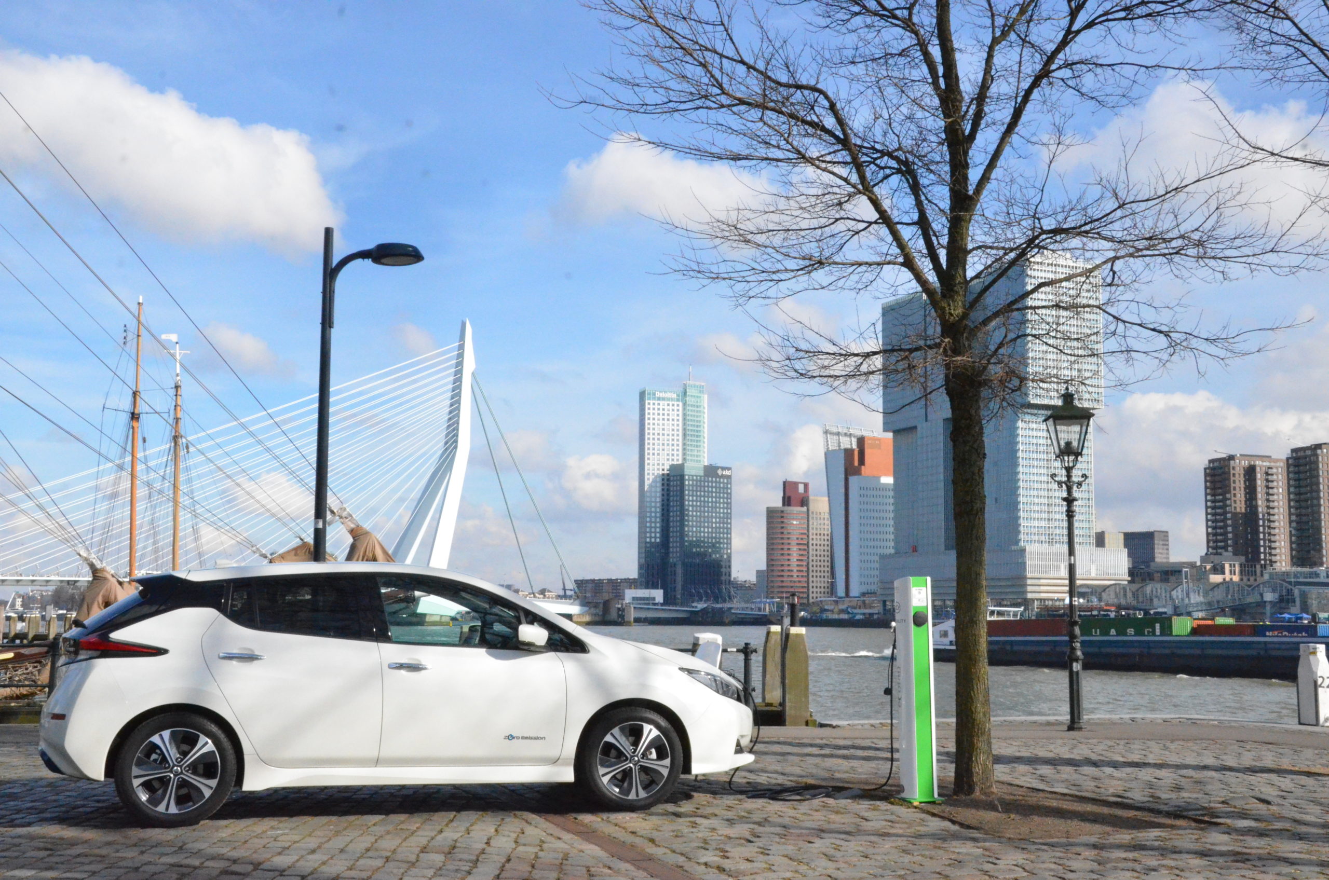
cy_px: 440
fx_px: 1437
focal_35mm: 39
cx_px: 664
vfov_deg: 34.1
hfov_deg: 49.6
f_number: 22
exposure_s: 1/2000
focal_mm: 26
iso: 6400
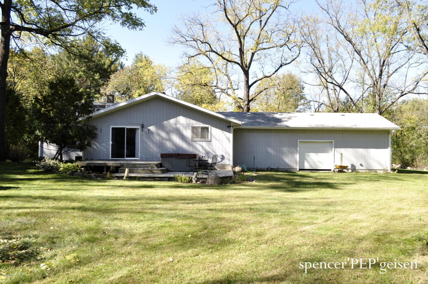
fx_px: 321
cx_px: 214
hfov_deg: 67.4
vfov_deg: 47.8
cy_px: 142
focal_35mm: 27
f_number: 9
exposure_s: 1/160
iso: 200
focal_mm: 18
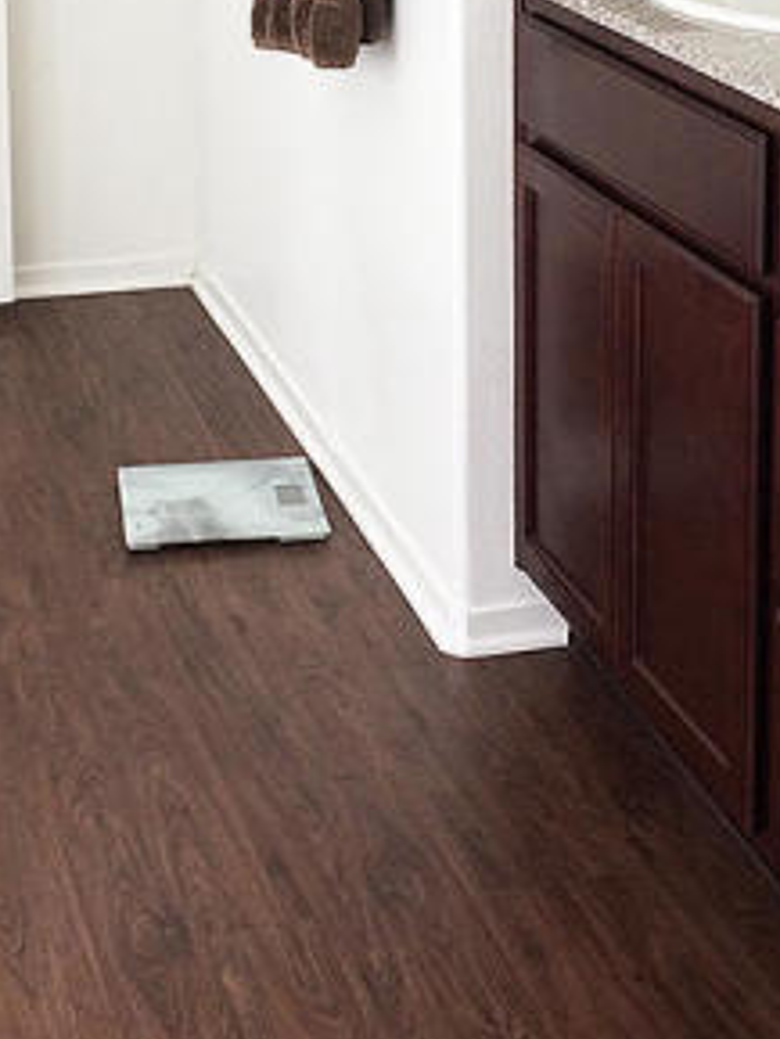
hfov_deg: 19.1
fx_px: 2312
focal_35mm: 77
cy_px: -84
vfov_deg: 23.8
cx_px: 307
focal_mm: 4.15
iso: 40
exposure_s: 1/30
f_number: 2.2
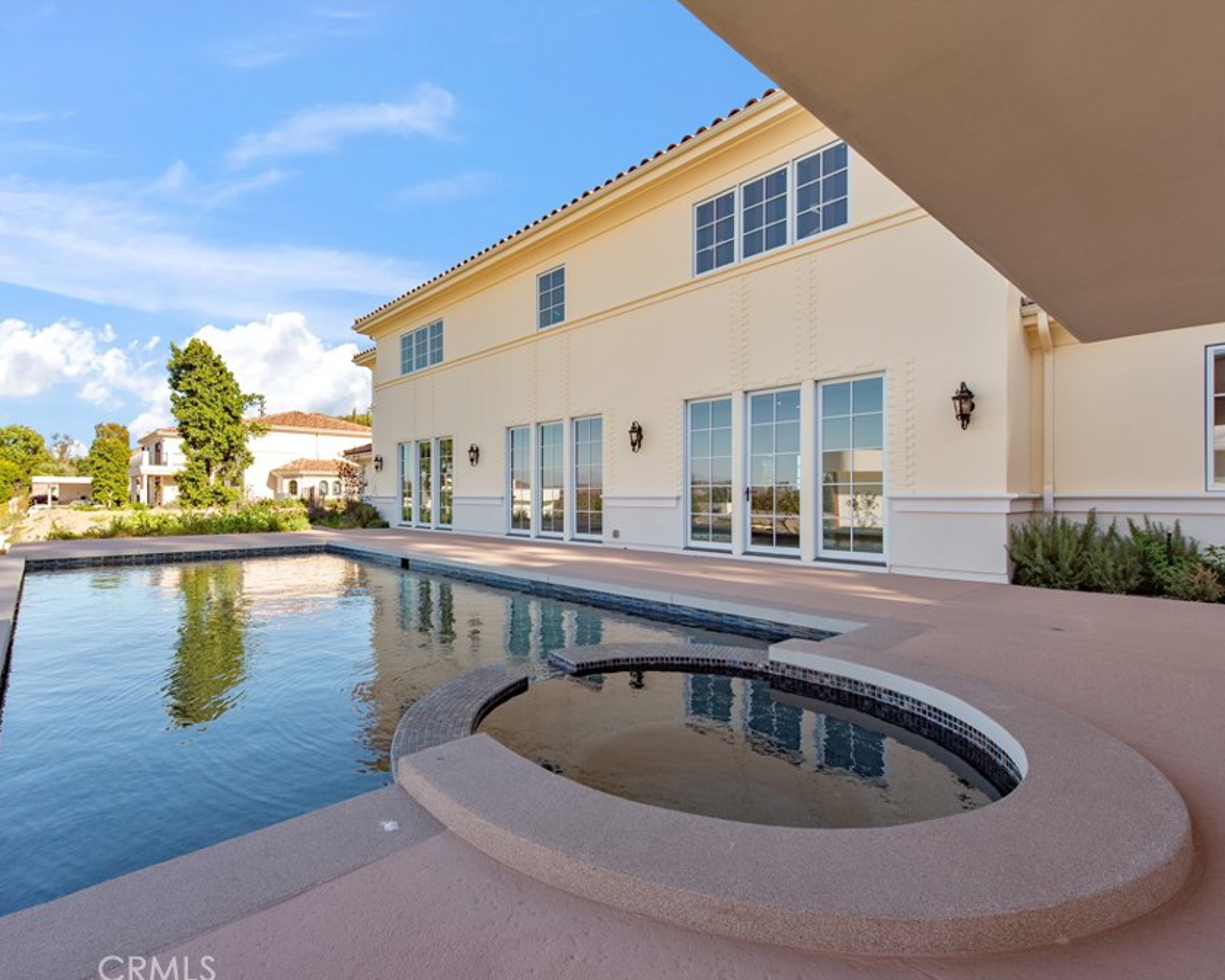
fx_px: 580
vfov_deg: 80.4
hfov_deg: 92.5
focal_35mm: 16
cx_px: 524
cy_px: 493
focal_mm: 14
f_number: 9
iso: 200
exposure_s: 1/320
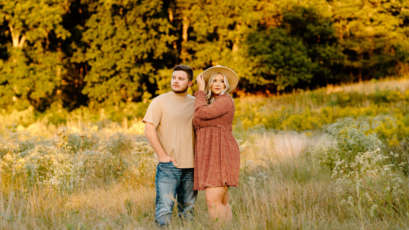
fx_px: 976
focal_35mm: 90
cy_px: 125
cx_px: 204
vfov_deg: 13.4
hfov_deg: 23.7
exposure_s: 1/400
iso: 320
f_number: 2.8
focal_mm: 85
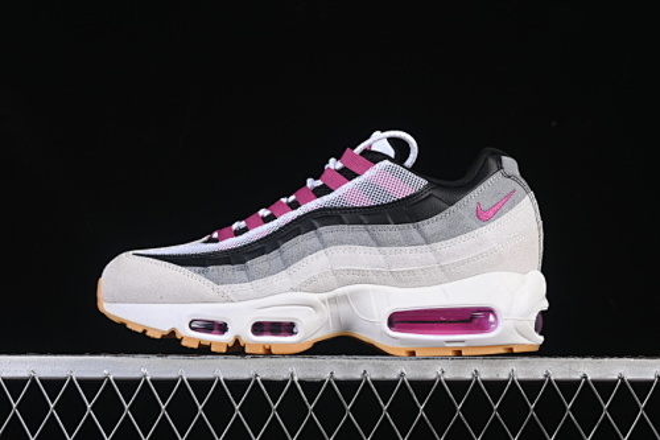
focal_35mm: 75
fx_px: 1374
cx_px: 330
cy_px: 220
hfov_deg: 27.0
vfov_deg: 18.2
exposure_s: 1/80
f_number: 8
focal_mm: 50
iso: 160
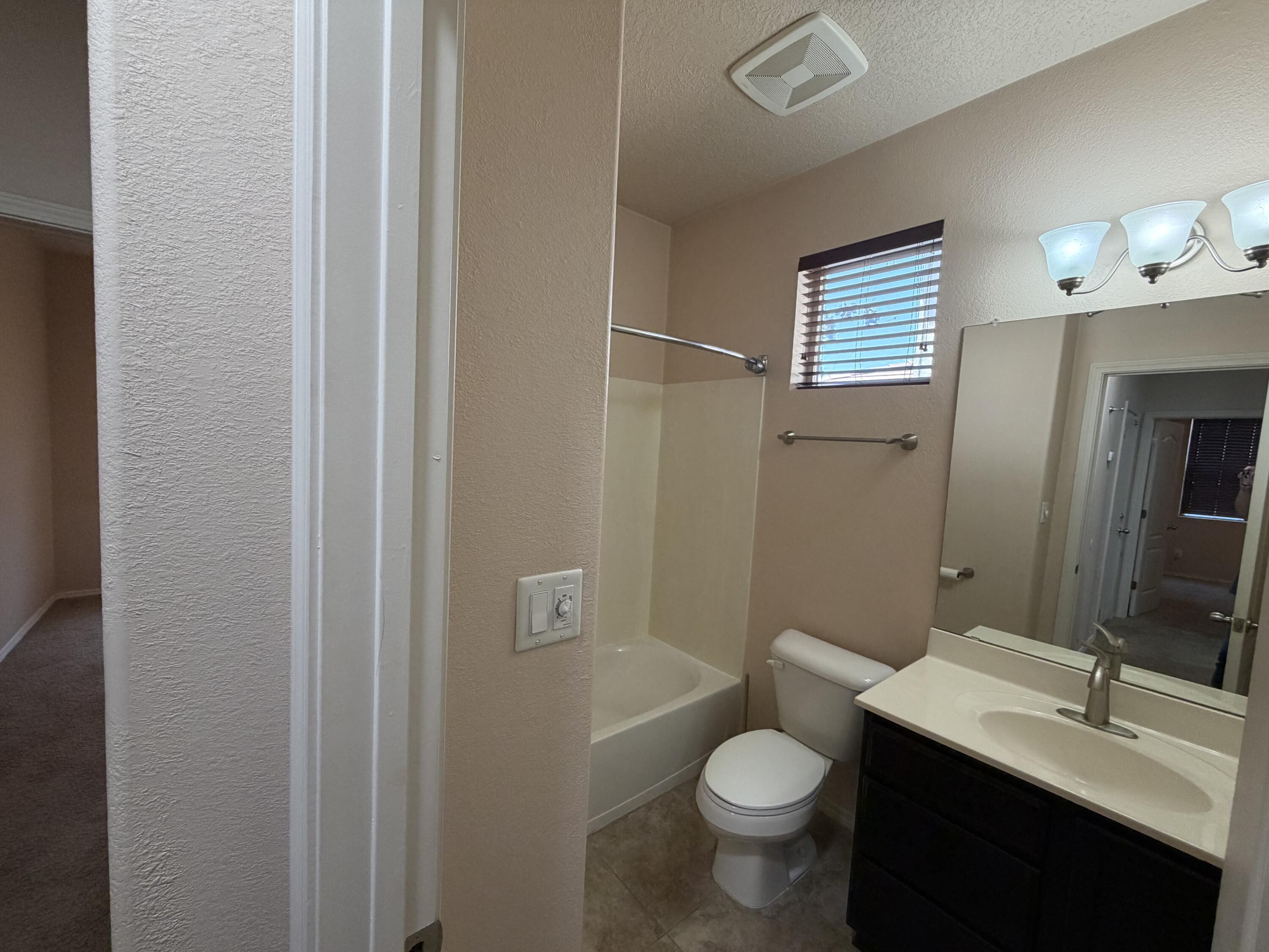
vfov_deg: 85.7
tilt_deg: -4.3
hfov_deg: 102.1
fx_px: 513
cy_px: 476
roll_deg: -2.5
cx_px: 634
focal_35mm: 14
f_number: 2.2
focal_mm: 2.22
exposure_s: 1/120
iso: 320
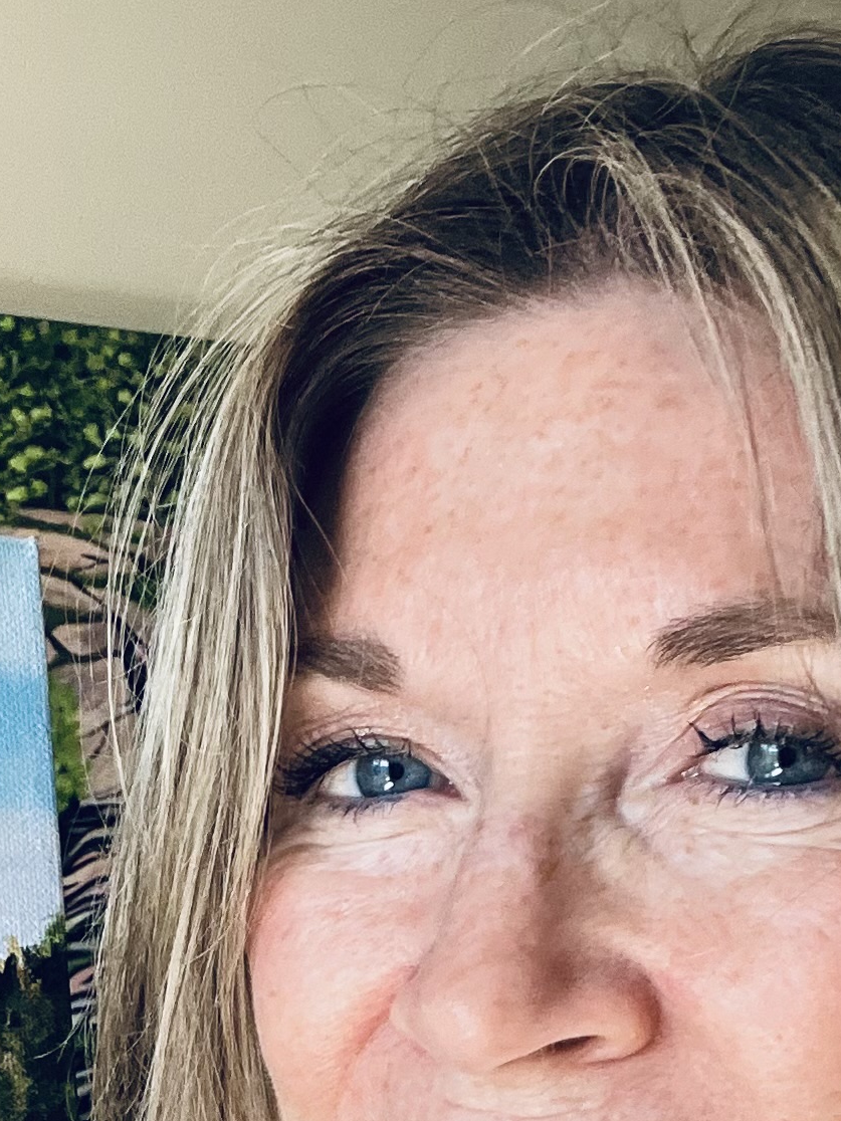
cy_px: 1377
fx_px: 2689
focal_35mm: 83
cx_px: 89
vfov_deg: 21.7
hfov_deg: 17.5
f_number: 2.2
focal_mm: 2.71
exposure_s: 1/105
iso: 100
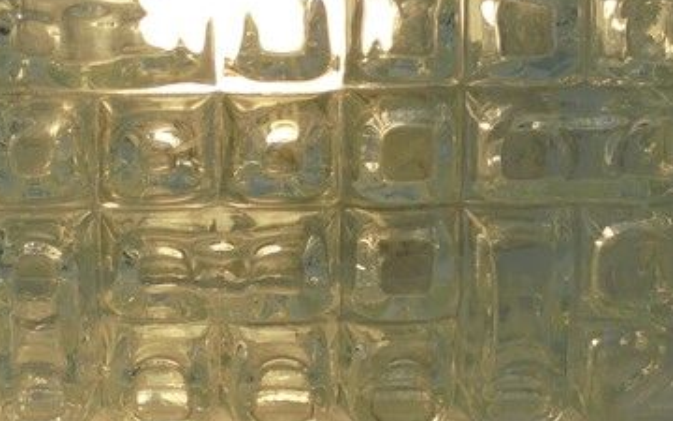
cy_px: -9
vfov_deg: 14.3
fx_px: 1651
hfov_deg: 23.0
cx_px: 233
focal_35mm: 90
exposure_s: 1/250
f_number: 4
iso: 100
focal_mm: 6.1
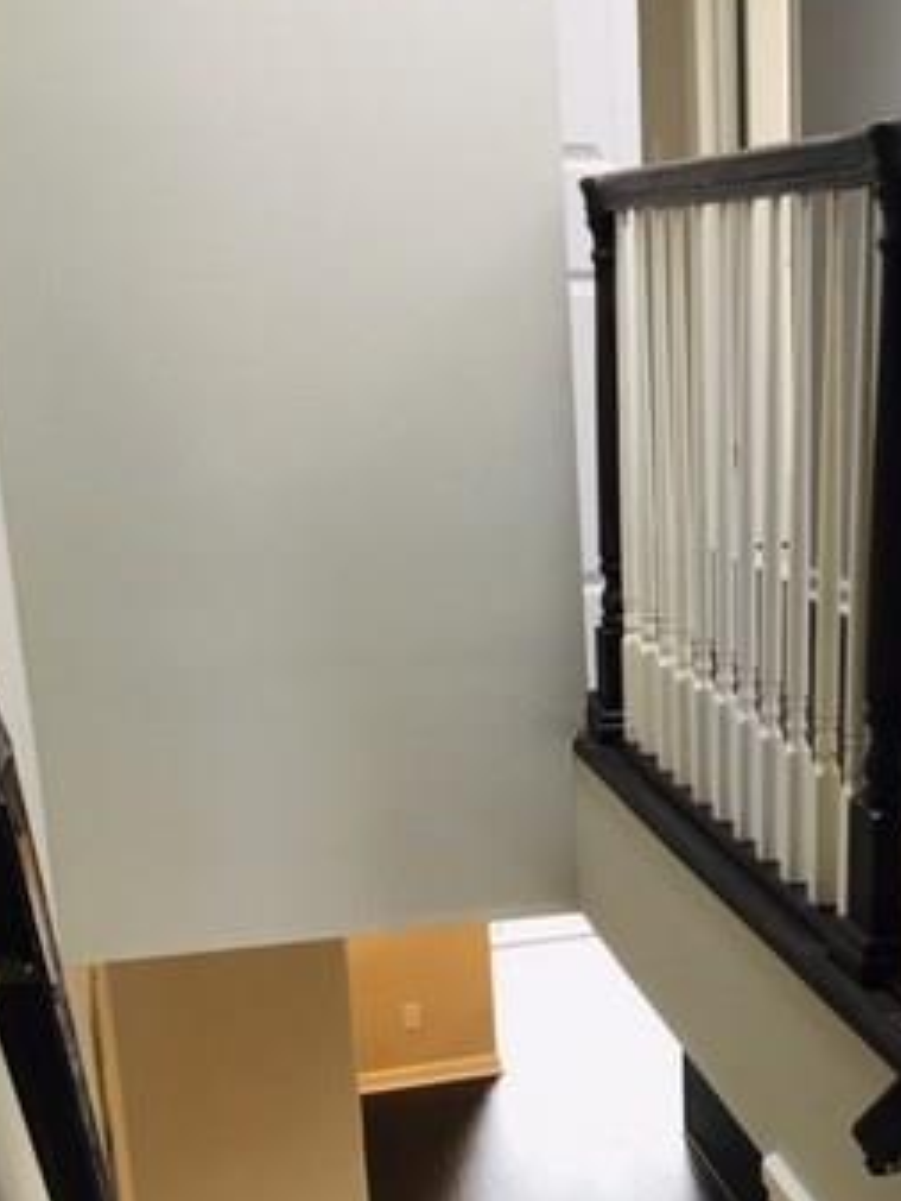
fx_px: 1908
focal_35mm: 55
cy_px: 866
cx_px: 748
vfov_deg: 34.4
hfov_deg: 26.0
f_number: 2.2
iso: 50
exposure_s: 1/30
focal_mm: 4.15
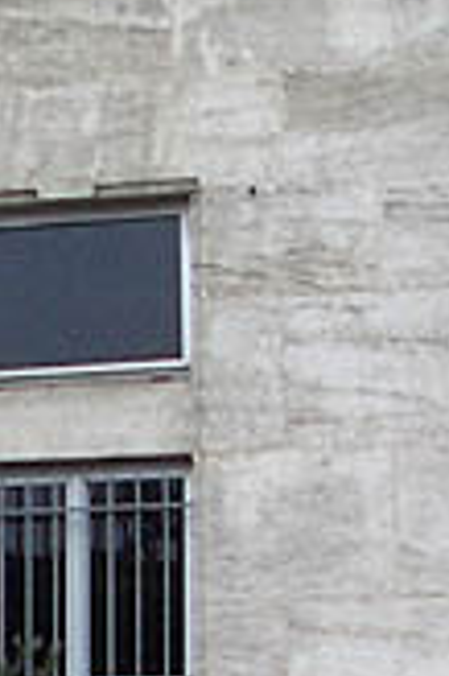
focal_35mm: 178
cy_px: 775
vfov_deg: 11.4
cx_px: 25
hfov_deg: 7.7
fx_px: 3337
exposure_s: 1/500
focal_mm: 5.8
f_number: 2.6
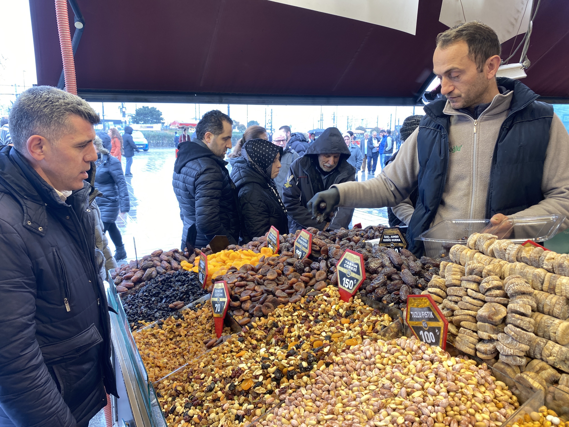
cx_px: 284
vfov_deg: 53.1
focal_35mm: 26
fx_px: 427
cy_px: 214
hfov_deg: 67.3
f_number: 1.8
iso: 32
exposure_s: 1/104
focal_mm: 4.25
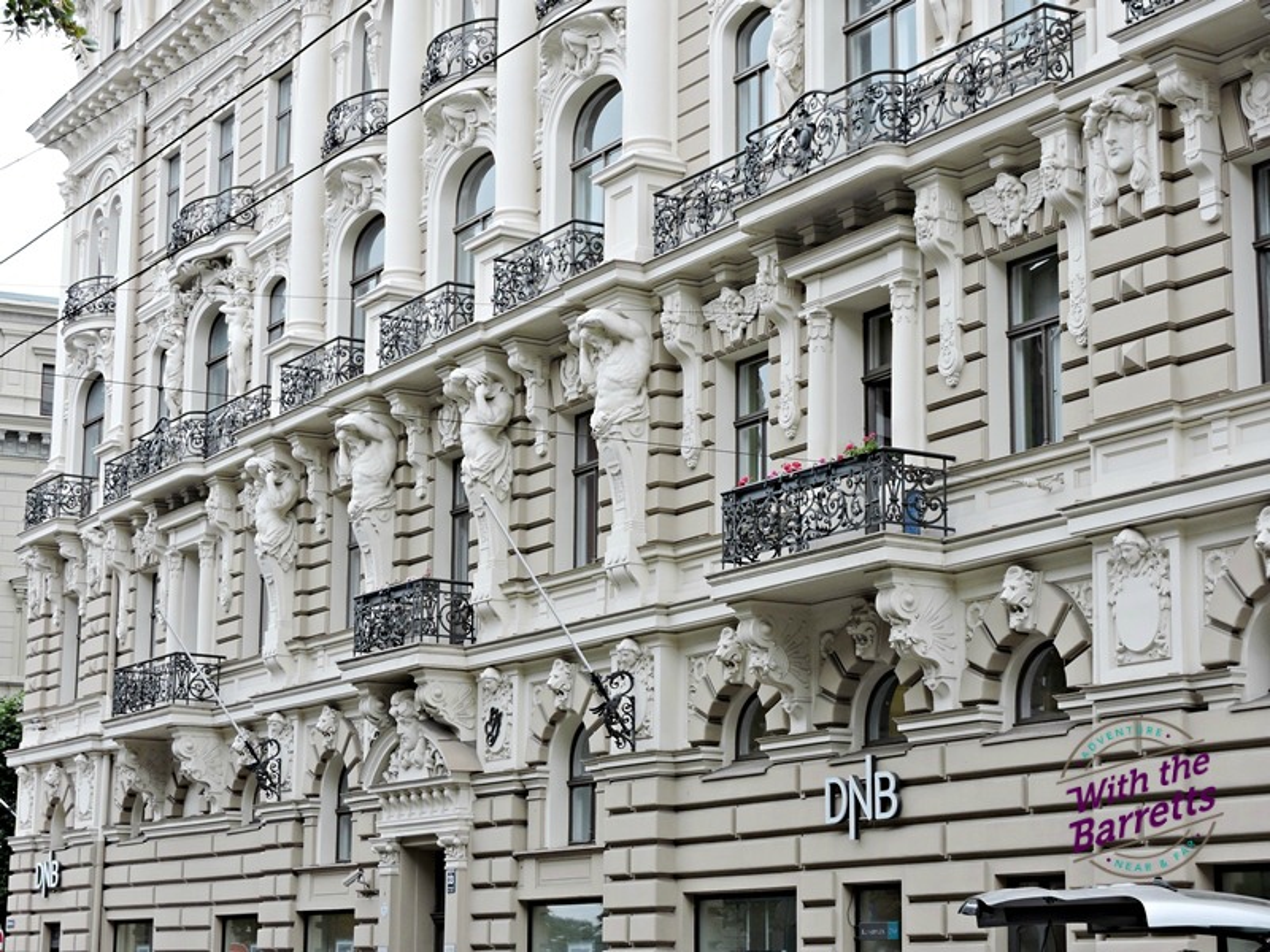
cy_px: 476
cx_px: 635
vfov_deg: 21.0
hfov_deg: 27.8
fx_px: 2568
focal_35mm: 70
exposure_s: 1/50
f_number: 4.5
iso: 100
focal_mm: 12.5
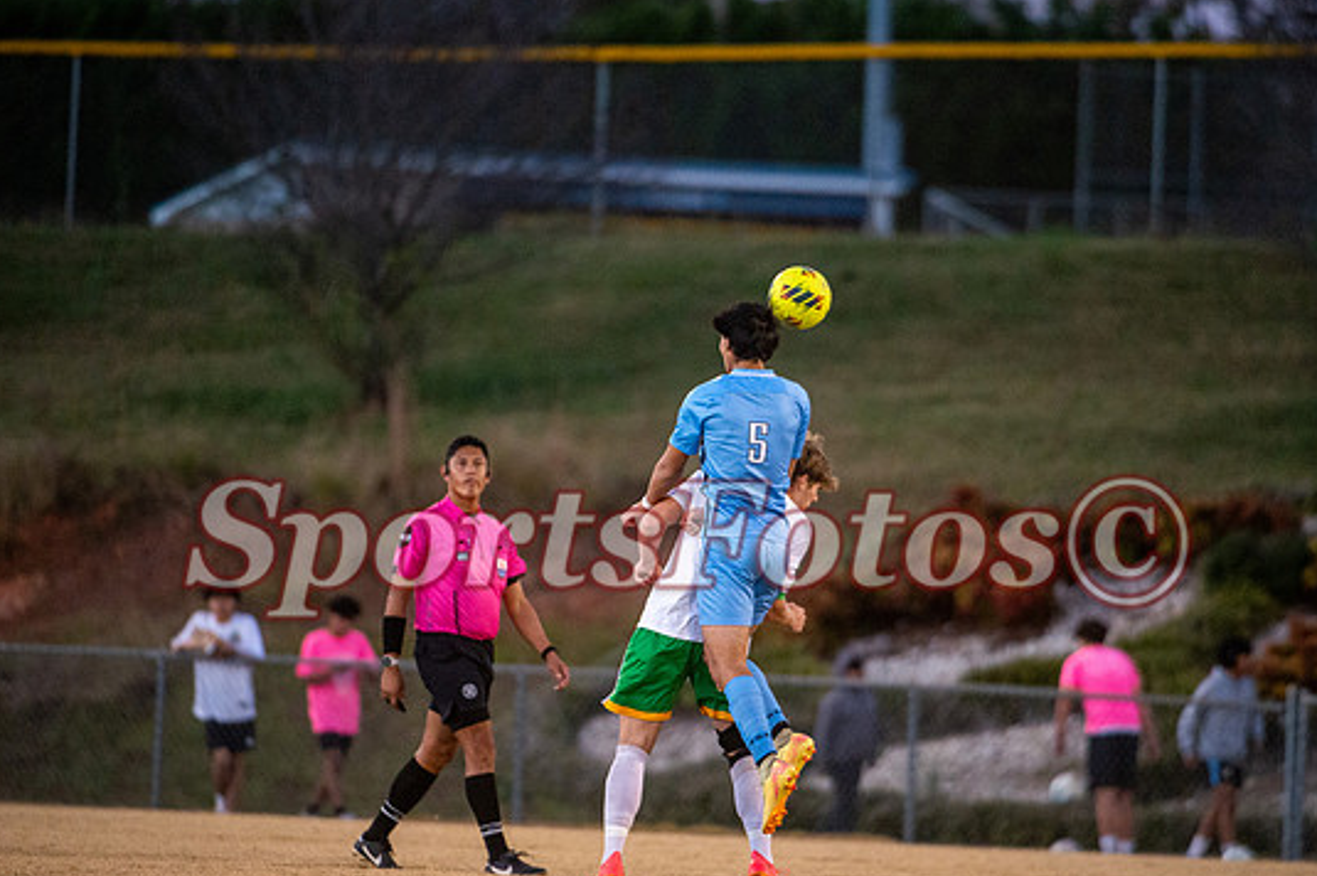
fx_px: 14258
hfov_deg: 5.3
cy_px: 440
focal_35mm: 390
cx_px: 699
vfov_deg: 3.5
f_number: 4
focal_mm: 360
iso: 5000
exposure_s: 1/1000
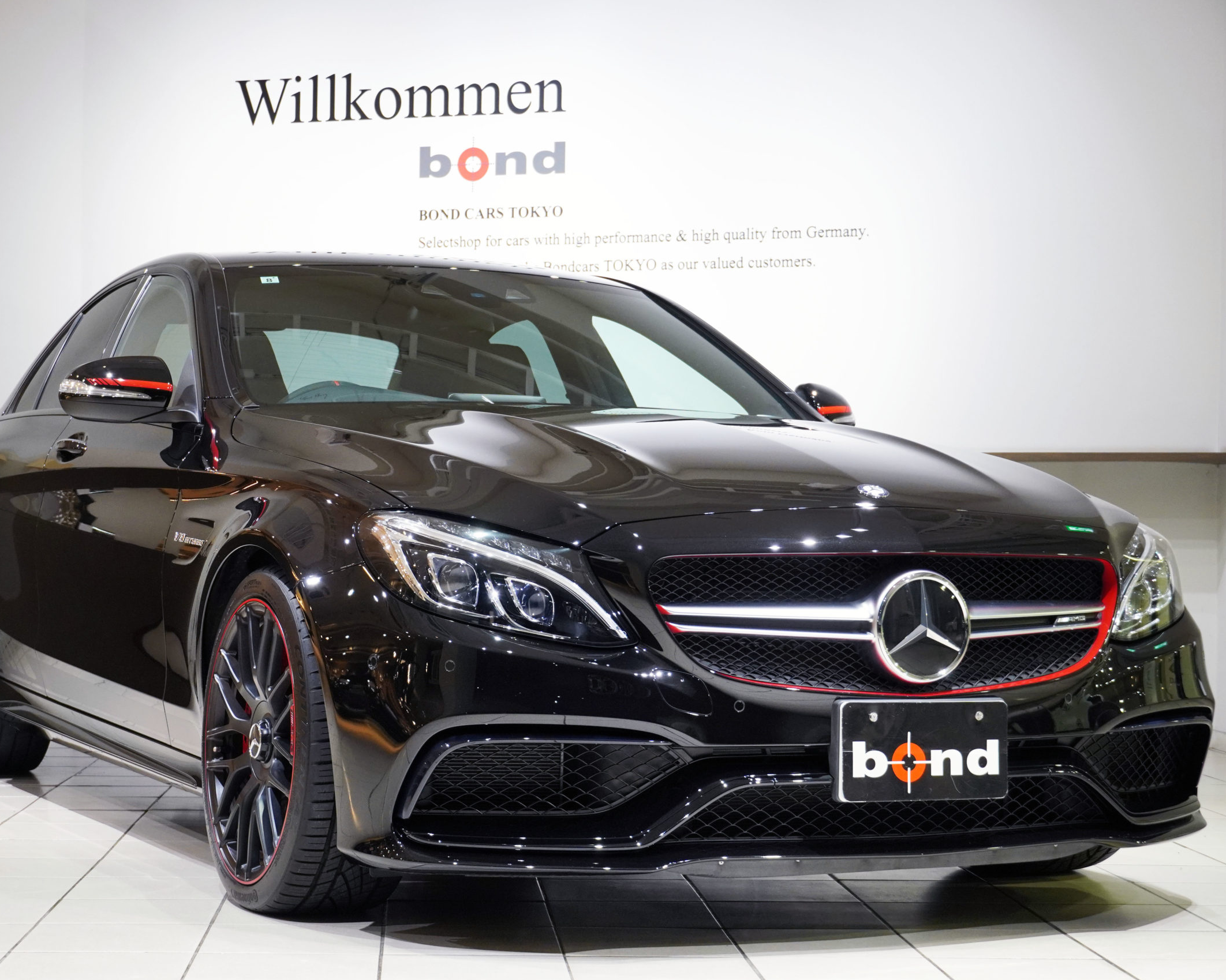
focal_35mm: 70
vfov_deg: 22.0
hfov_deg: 27.3
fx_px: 2524
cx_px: 573
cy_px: 492
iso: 1000
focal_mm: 41
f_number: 5
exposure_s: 1/80
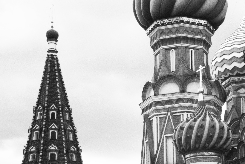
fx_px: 695
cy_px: 109
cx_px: 225
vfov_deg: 13.4
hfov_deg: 19.6
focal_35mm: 102
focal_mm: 32
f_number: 22
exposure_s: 1/125
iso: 400
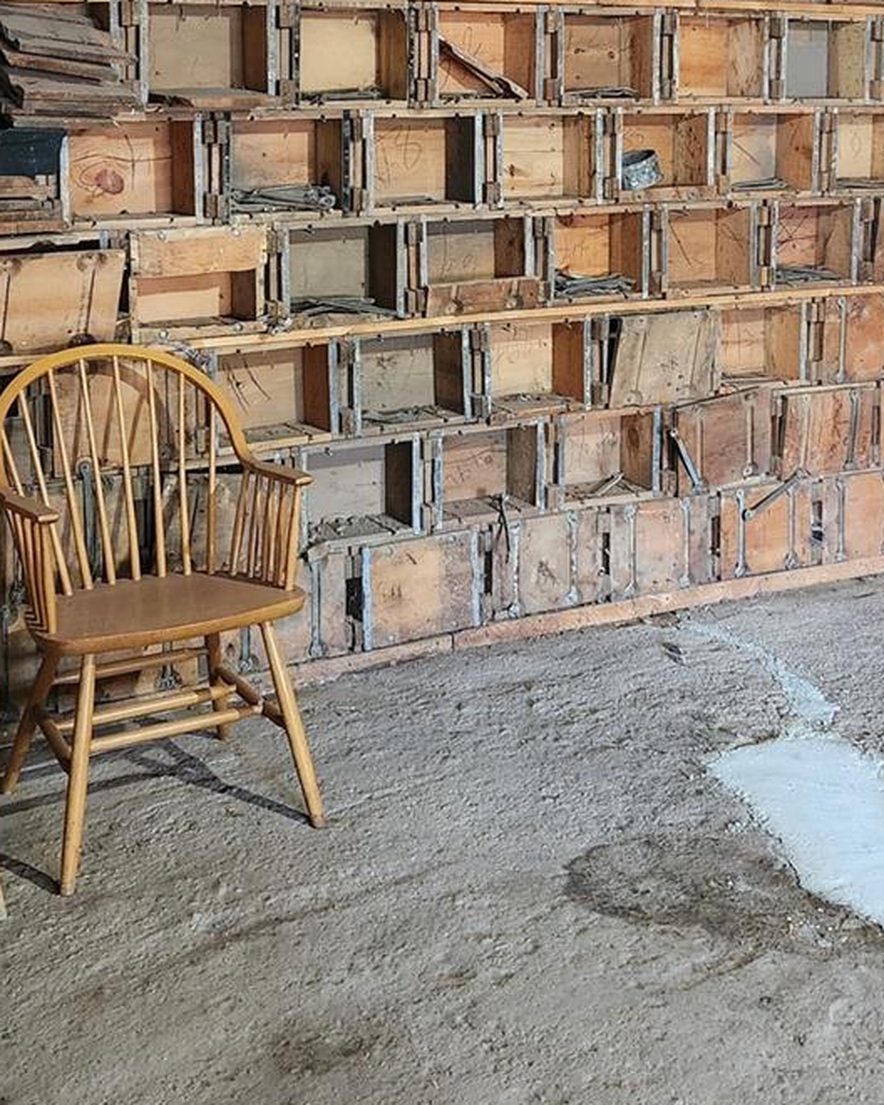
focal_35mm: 49
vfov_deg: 37.0
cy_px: 263
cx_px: 464
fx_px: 1602
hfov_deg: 30.8
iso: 500
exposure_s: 1/30
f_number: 1.8
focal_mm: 5.4
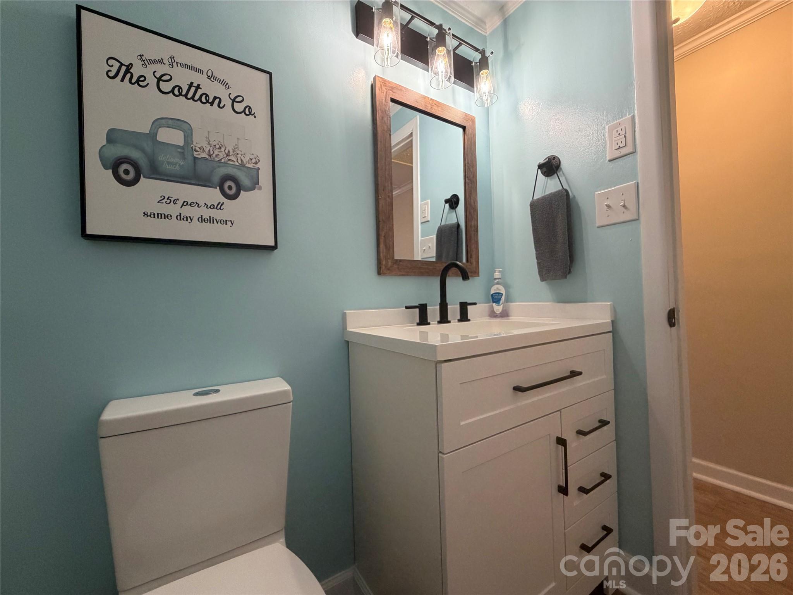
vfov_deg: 85.7
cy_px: 298
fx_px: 321
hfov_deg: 102.1
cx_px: 396
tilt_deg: -0.5
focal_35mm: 14
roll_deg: +2.5
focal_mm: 2.22
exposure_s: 1/120
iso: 320
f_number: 2.2
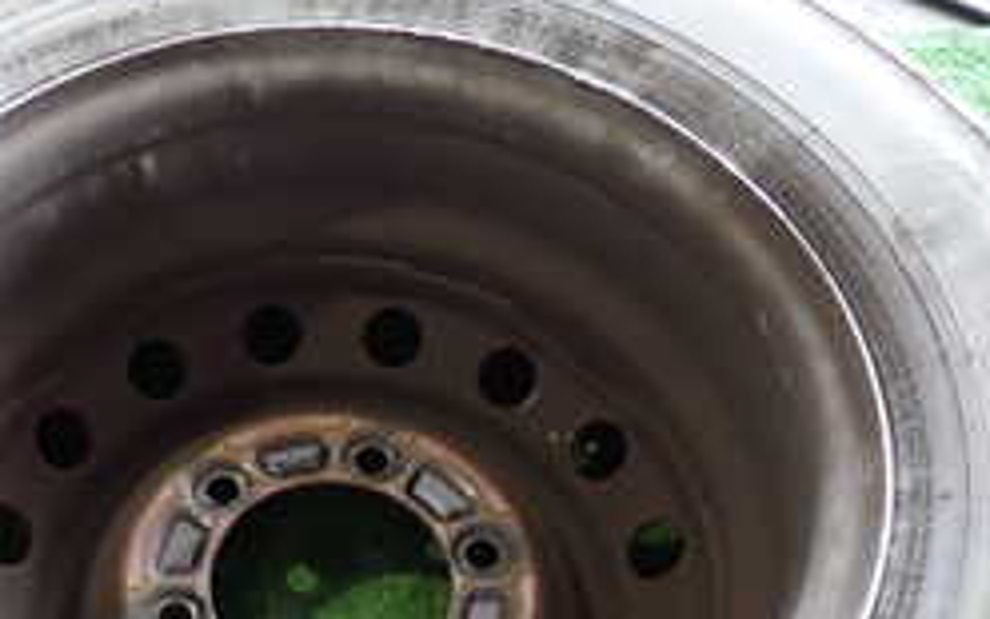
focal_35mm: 64
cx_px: 335
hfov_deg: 31.8
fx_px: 1727
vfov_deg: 19.6
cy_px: 659
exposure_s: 1/50
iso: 200
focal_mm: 4.5
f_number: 2
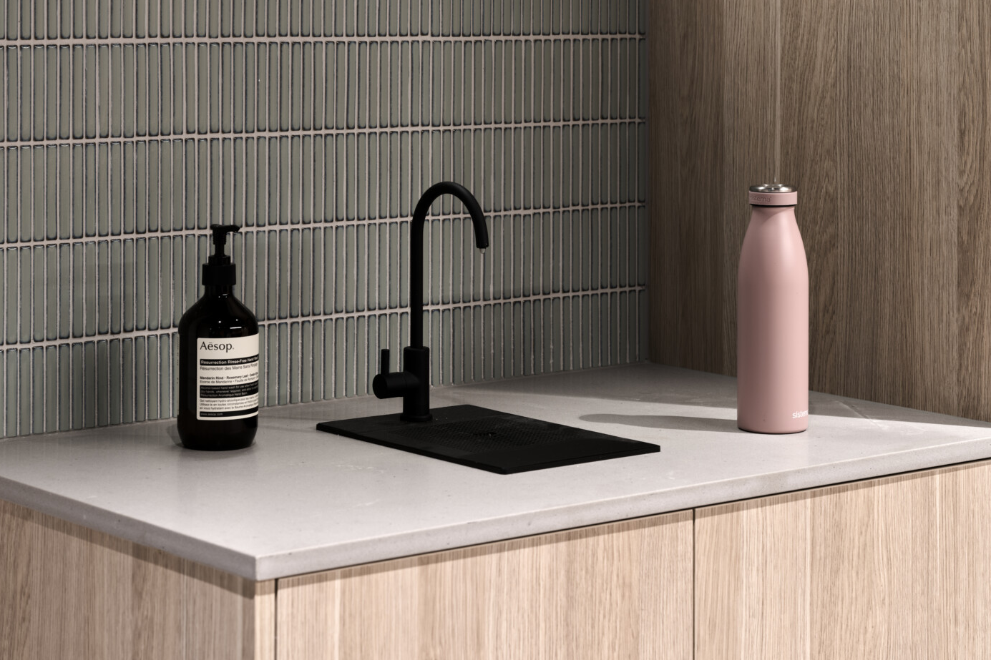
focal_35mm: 91
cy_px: 303
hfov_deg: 22.4
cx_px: 493
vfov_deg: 15.0
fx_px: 2505
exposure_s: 4
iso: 100
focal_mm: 110
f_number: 11
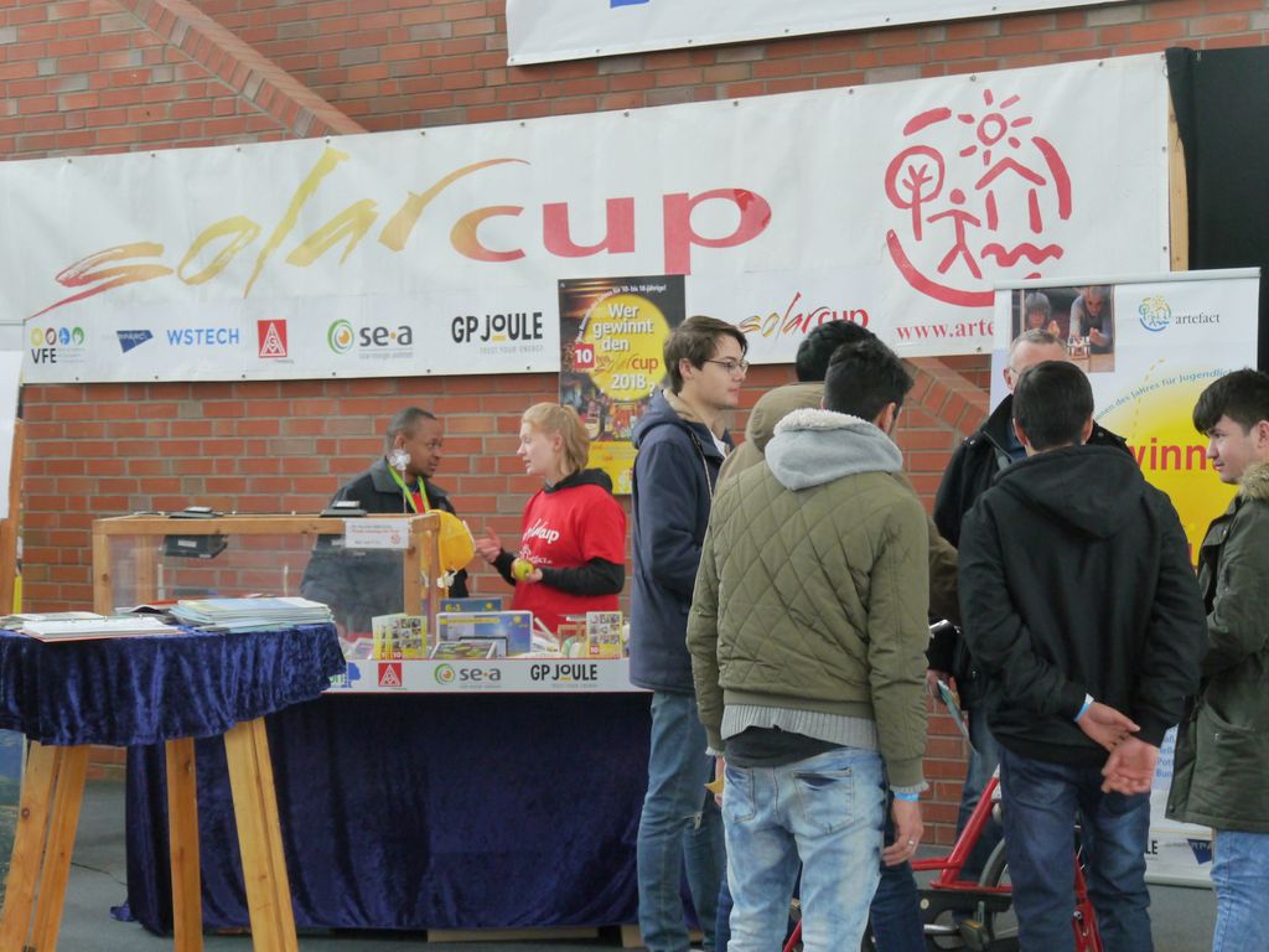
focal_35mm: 80
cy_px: 476
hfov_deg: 24.4
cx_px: 634
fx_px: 2933
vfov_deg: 18.4
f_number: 4.7
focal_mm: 40
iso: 640
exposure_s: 1/80
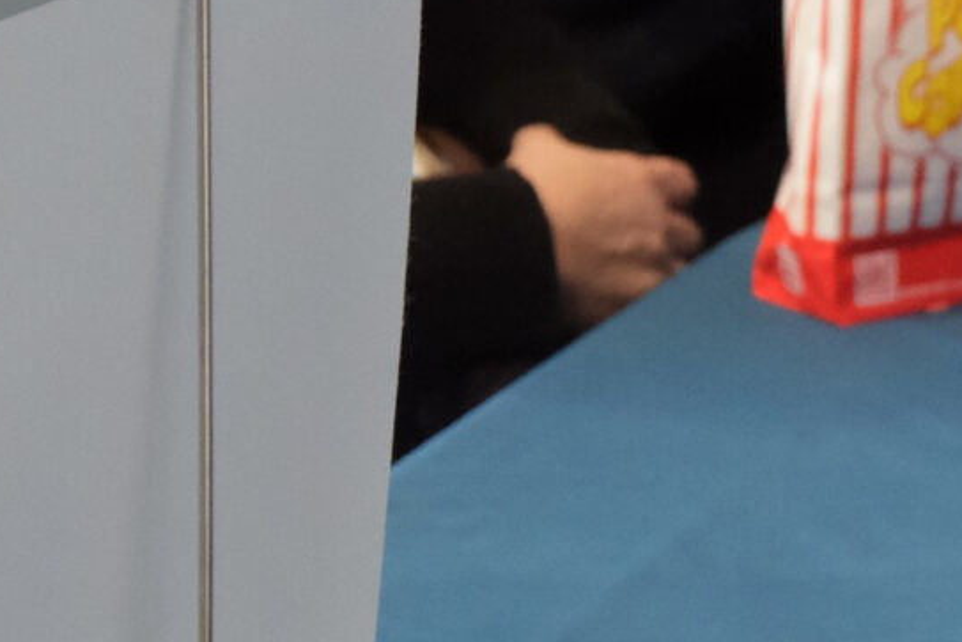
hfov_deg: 6.8
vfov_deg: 4.5
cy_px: -58
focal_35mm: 302
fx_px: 8069
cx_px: 911
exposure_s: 1/52
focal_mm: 42.5
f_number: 4
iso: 3200
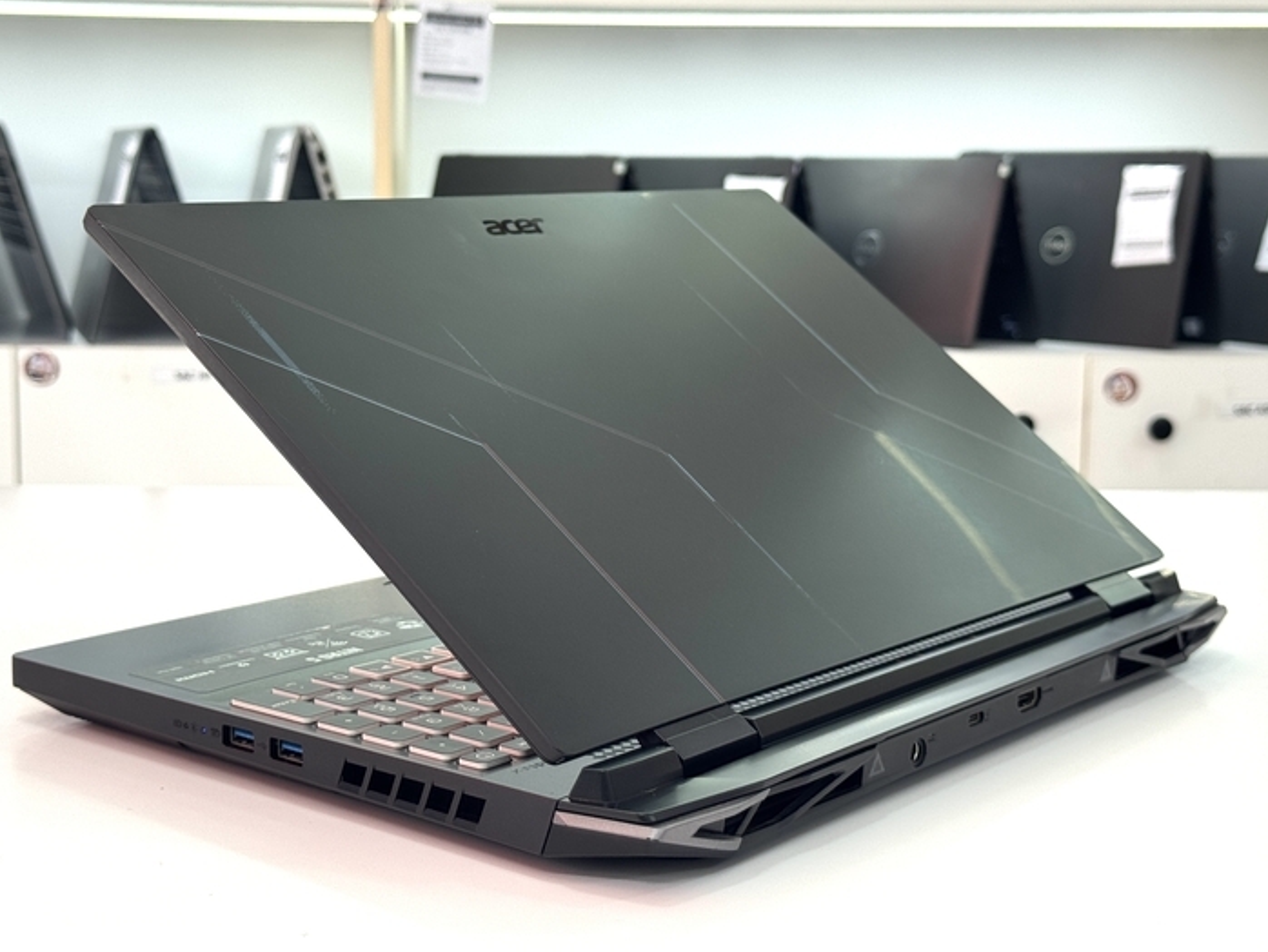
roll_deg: +0.2
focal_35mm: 55
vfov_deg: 26.6
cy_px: 425
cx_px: 589
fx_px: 2015
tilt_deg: -8.4
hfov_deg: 34.9
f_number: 1.78
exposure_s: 1/137
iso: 80
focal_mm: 6.76
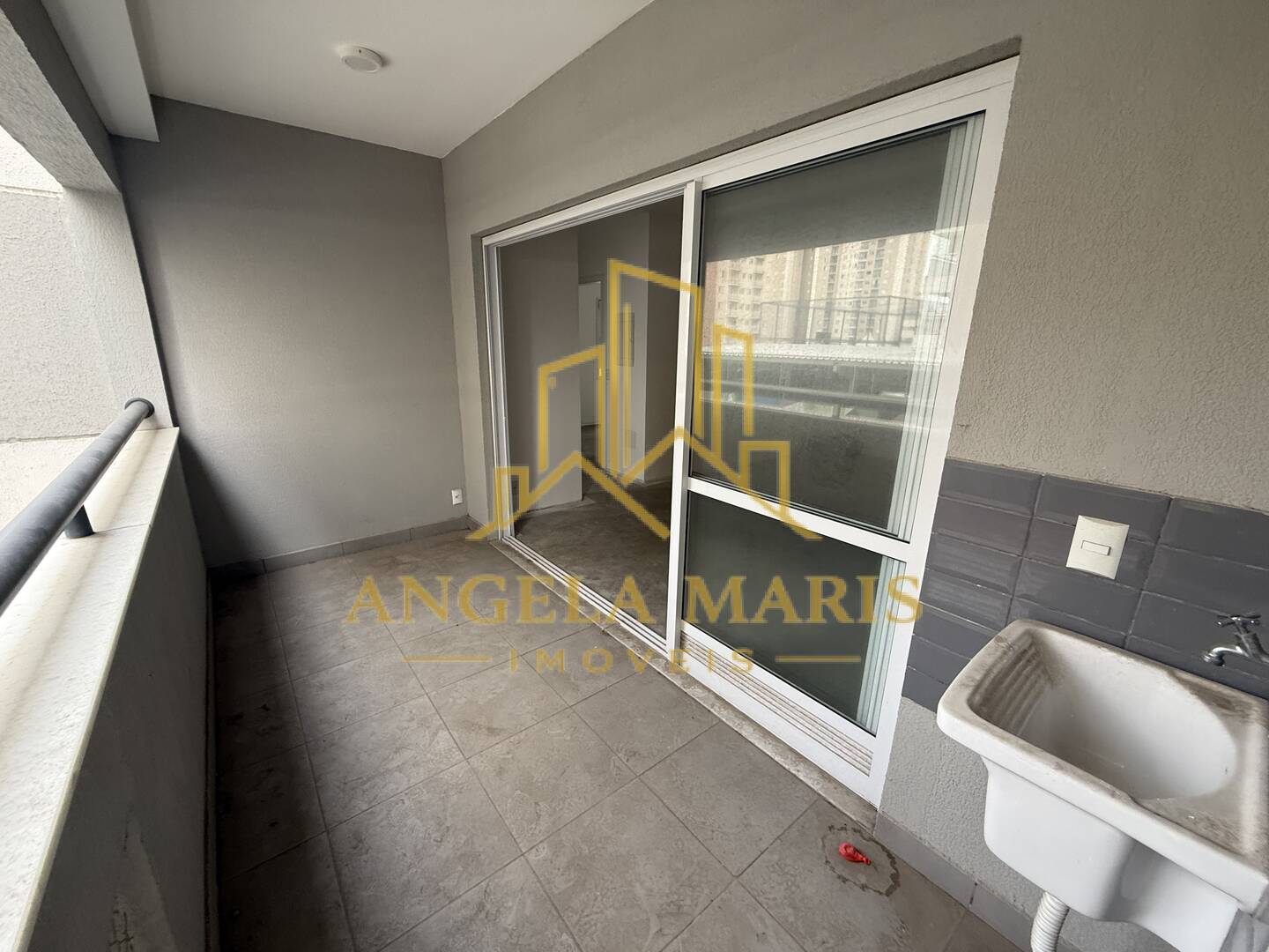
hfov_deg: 102.1
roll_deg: -0.3
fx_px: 513
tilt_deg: -15.9
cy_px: 476
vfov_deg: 85.7
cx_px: 634
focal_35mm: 14
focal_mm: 2.22
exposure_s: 1/99
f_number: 2.2
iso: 200
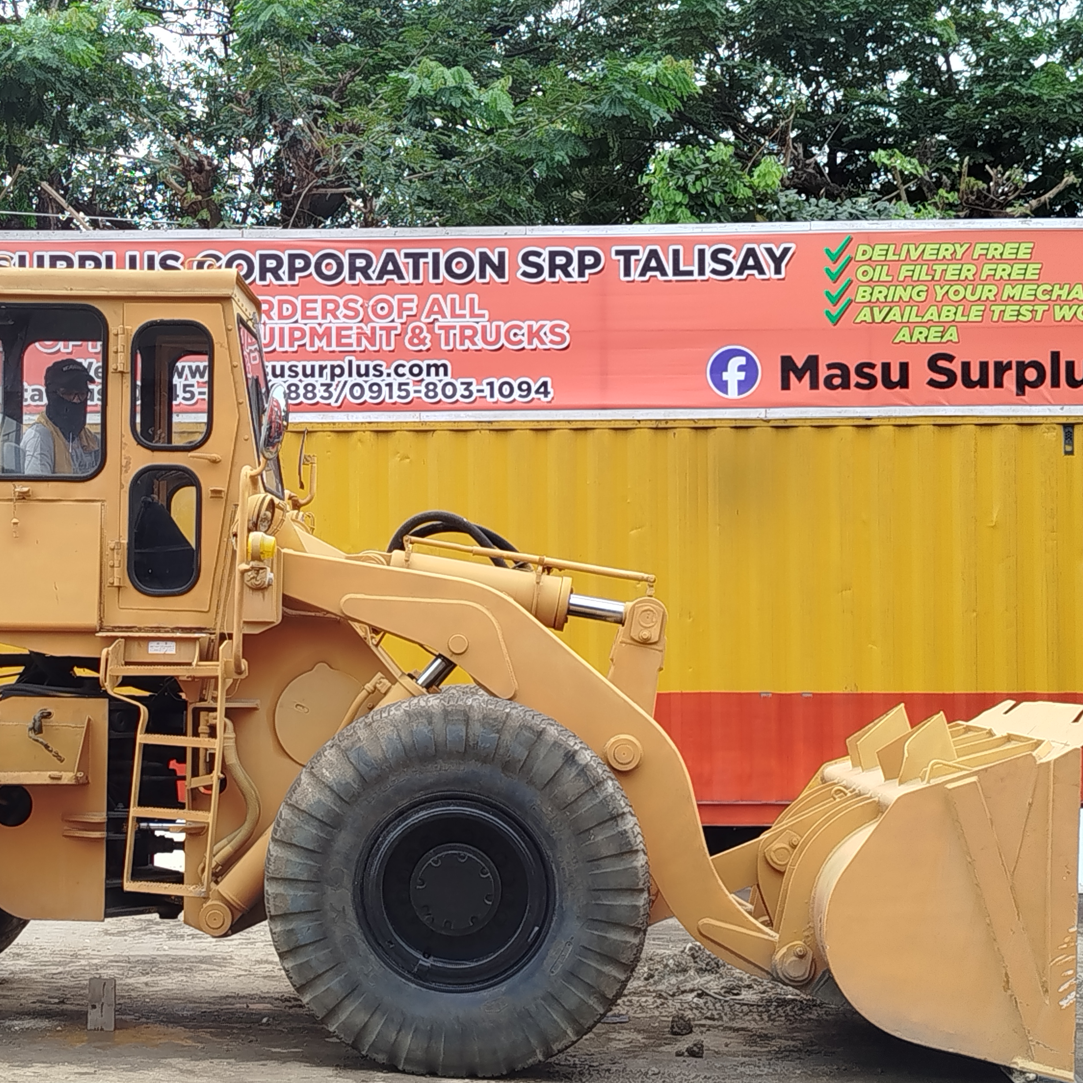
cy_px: 567
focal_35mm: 72
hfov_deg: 23.8
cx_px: 281
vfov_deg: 24.0
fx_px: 2549
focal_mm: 5.31
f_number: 1.7
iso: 50
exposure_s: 1/153
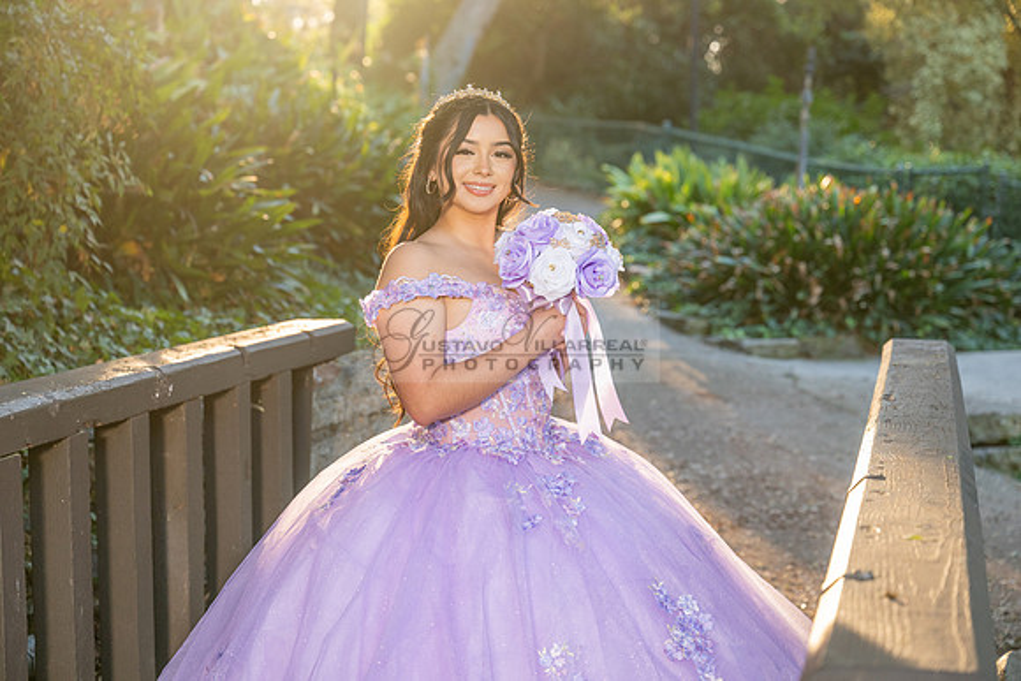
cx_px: 510
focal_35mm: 70
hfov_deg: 28.8
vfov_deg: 19.5
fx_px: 1986
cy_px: 340
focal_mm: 70
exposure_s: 1/200
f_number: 4
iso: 400
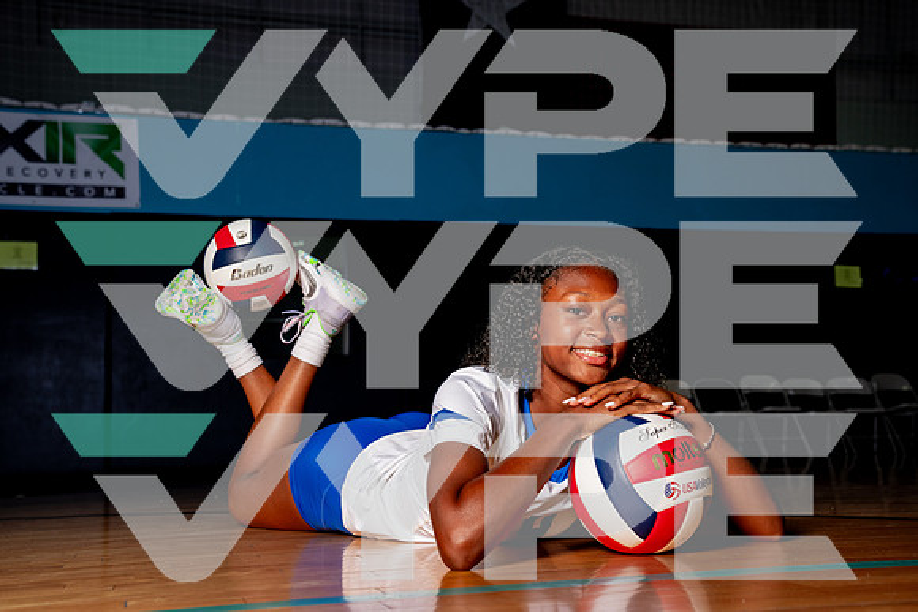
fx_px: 1115
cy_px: 306
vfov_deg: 30.7
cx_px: 459
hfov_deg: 44.8
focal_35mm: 44
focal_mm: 43
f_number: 5
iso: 250
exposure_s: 1/200
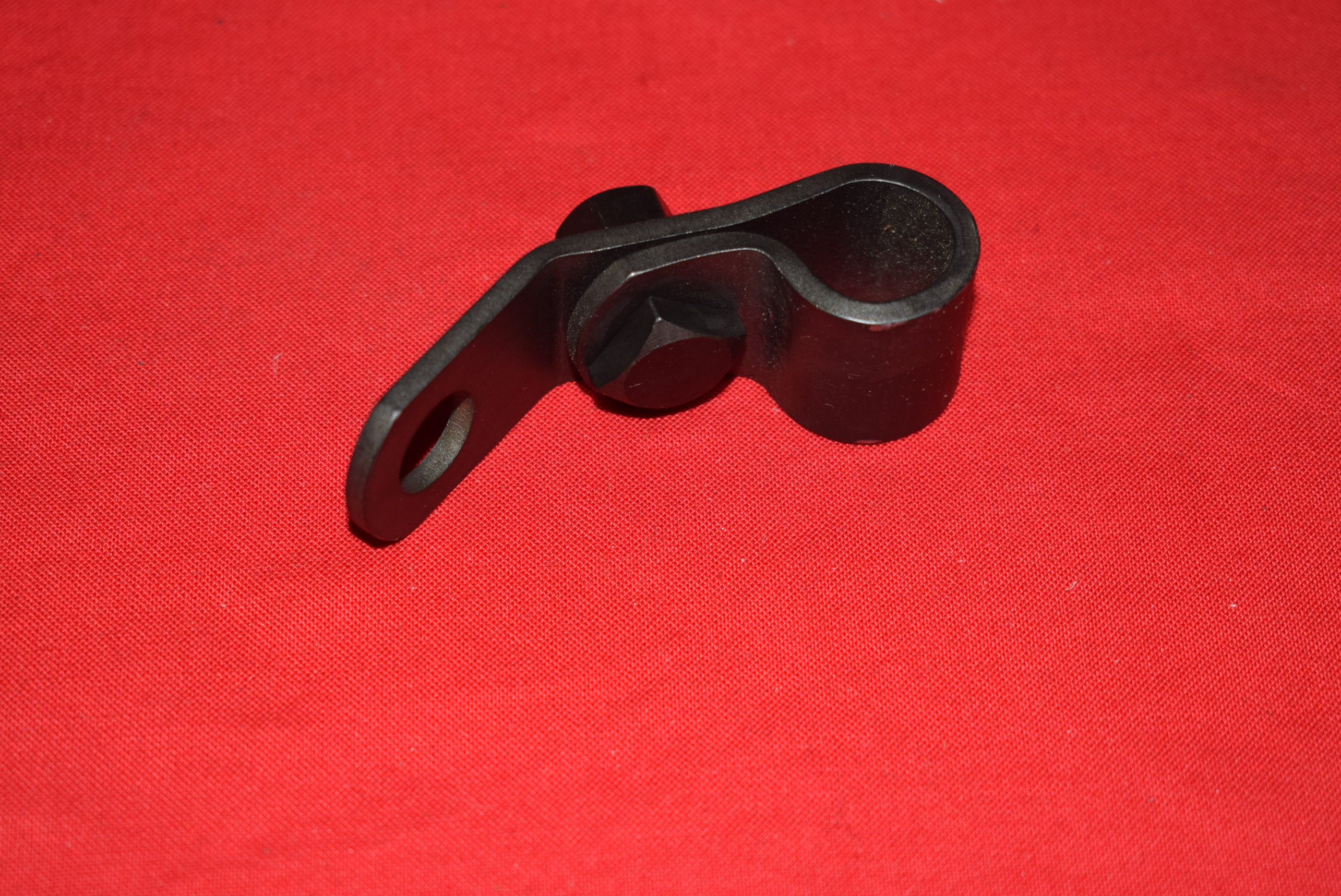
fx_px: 2929
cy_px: 416
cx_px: 638
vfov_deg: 17.4
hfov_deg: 25.8
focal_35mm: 79
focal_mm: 45
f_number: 5.6
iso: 400
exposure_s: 1/200
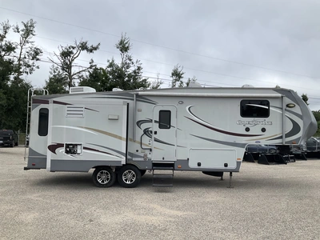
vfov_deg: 48.2
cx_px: 160
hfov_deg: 61.7
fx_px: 268
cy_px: 120
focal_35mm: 29
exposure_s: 1/1121
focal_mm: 3
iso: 25
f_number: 1.8
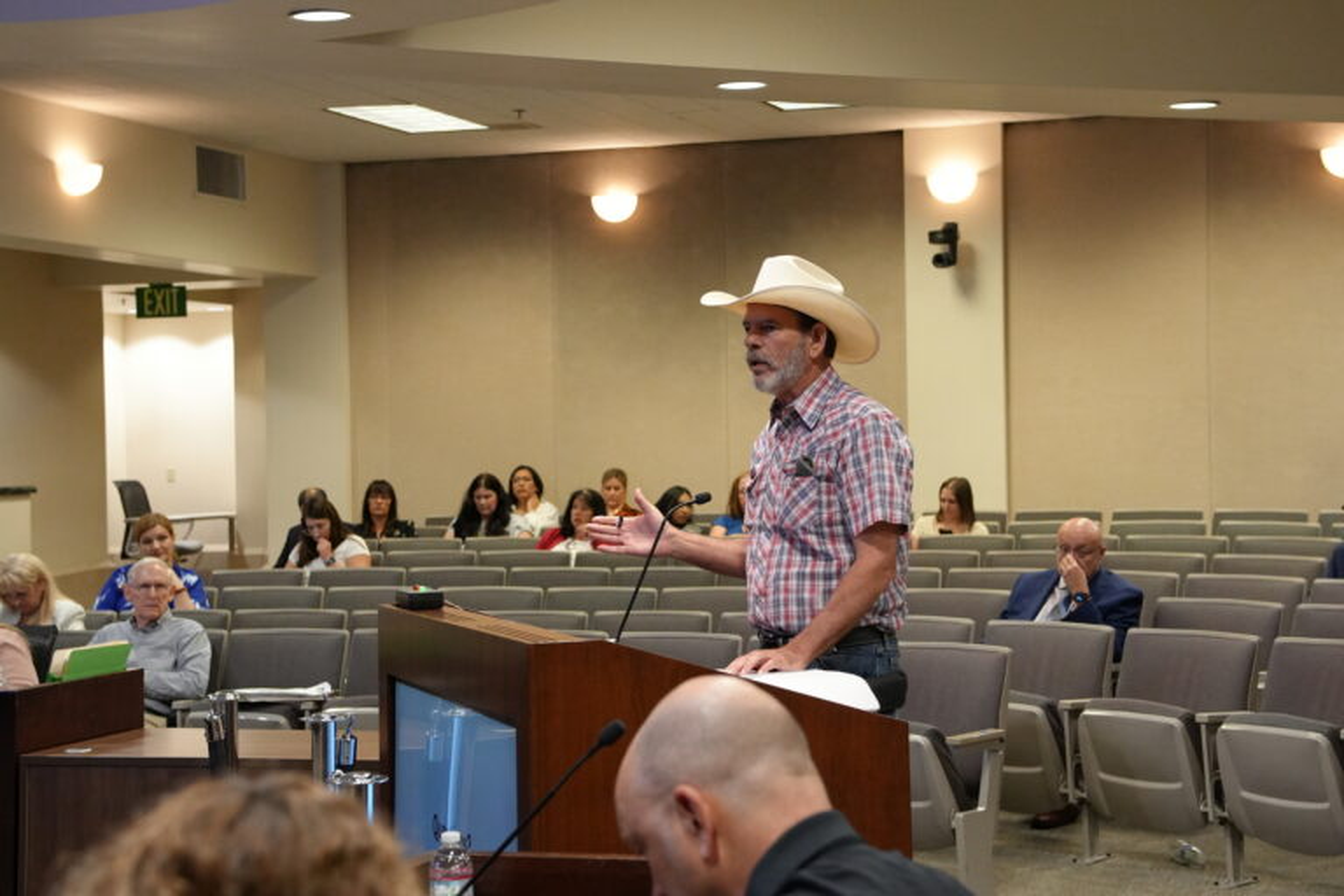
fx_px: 2240
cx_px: 672
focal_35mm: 60
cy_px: 448
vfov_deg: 22.6
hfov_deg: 33.4
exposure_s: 1/160
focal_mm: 40
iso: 2500
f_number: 4
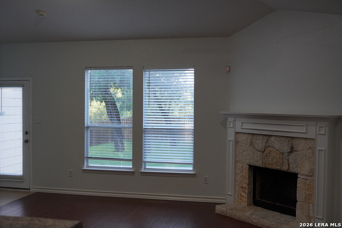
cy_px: 114
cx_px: 171
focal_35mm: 42
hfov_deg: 46.4
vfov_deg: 31.9
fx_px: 399
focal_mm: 28
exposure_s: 1/640
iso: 1600
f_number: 2.8
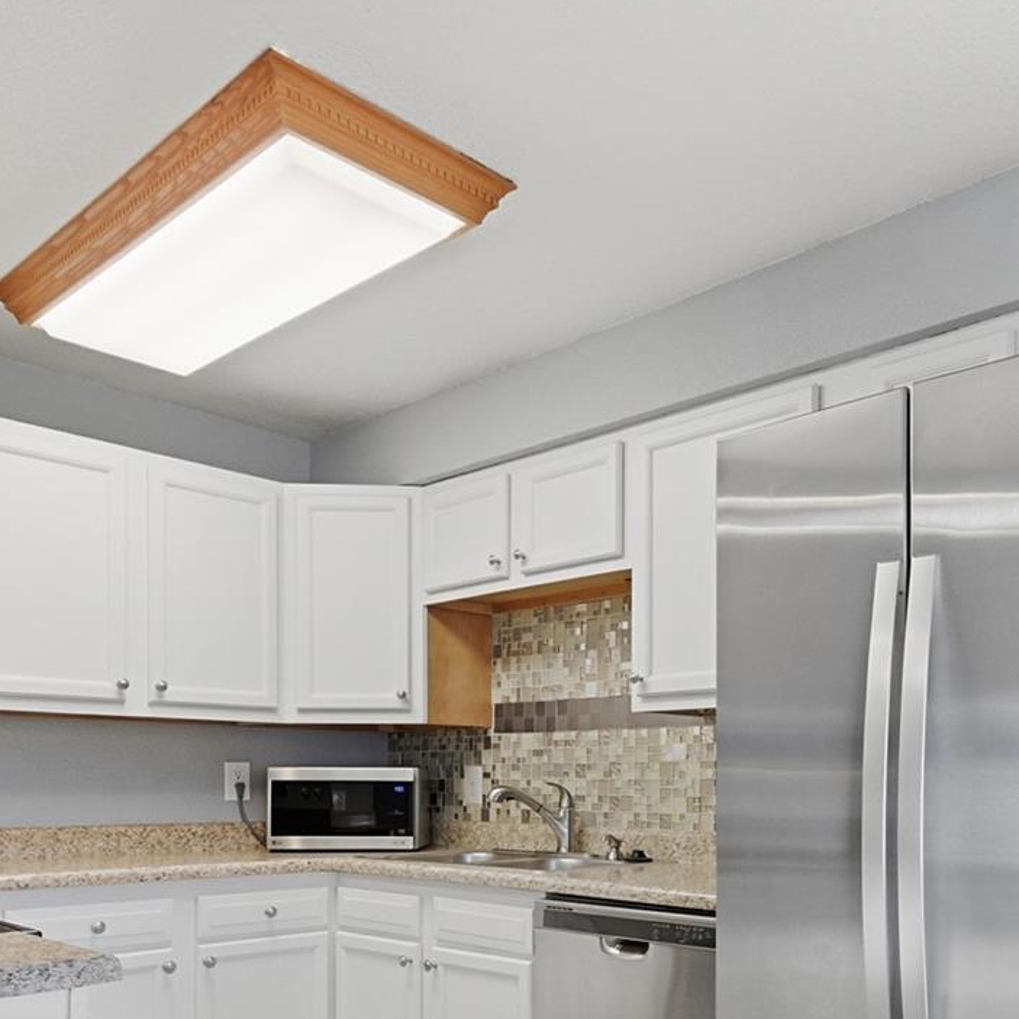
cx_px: 648
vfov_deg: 53.3
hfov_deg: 54.9
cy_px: 755
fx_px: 966
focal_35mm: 29
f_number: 8
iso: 400
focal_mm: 10
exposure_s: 1/500
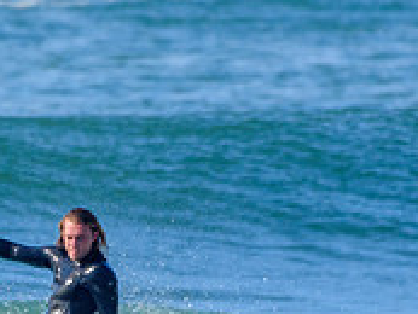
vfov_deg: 0.6
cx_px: 17
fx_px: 29146
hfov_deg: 0.8
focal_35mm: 2412
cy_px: 400
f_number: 5.6
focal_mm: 500
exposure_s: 1/2000
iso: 400
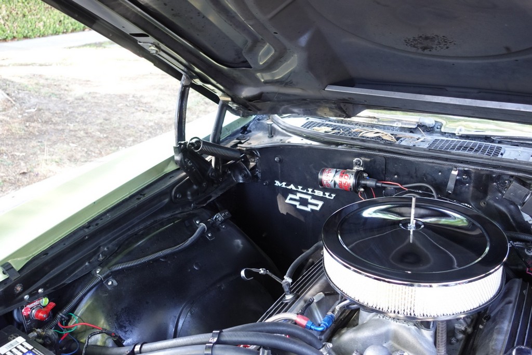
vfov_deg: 38.9
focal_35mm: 34
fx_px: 503
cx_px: 266
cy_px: 178
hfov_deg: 55.8
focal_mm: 13.08
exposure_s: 1/40
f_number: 2.8
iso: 400
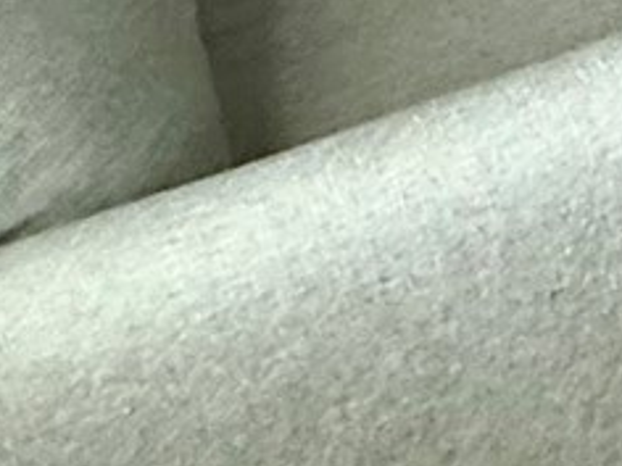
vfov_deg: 11.9
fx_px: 1707
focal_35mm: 95
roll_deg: +0.4
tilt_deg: -11.3
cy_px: -719
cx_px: 1291
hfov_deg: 15.7
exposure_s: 1/60
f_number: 2.2
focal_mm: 2.22
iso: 640
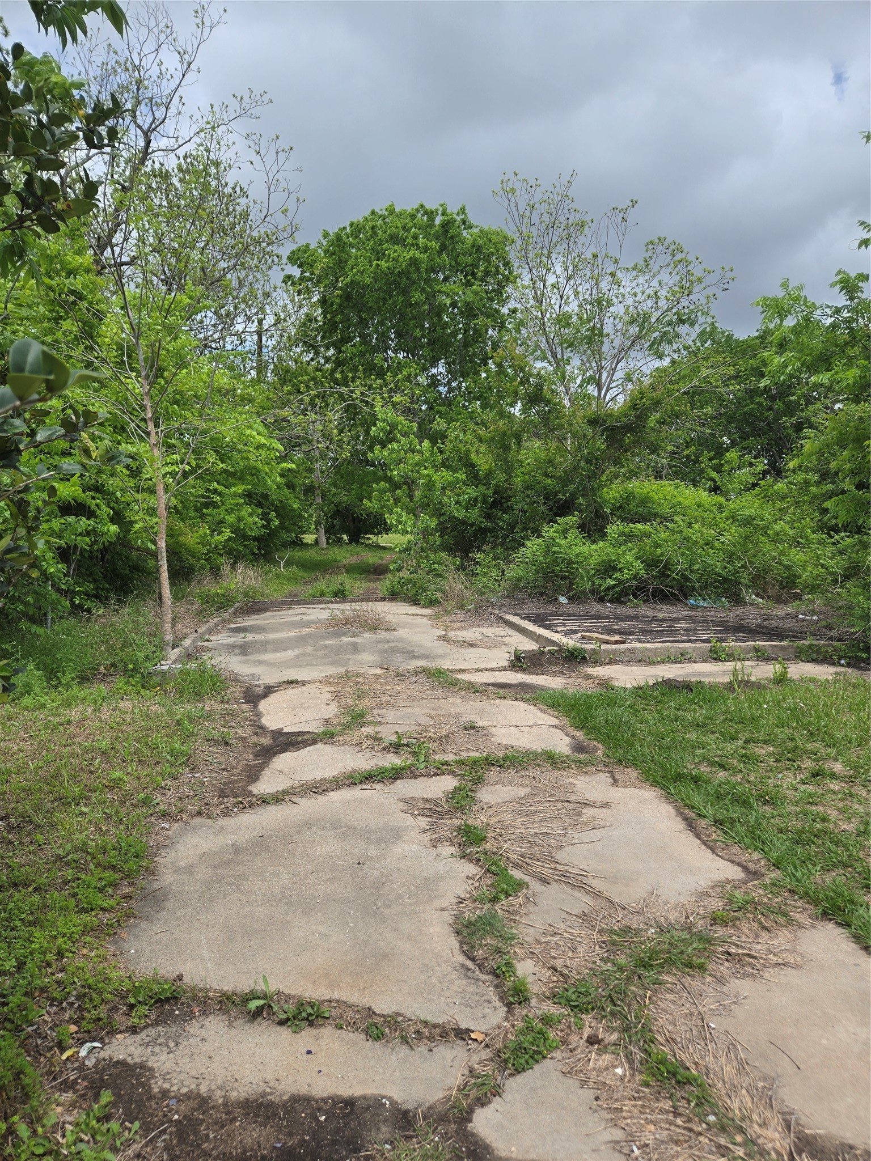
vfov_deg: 73.9
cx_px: 436
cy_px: 580
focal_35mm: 23
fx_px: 772
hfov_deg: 58.9
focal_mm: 5.4
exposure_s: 1/2921
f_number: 1.8
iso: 32
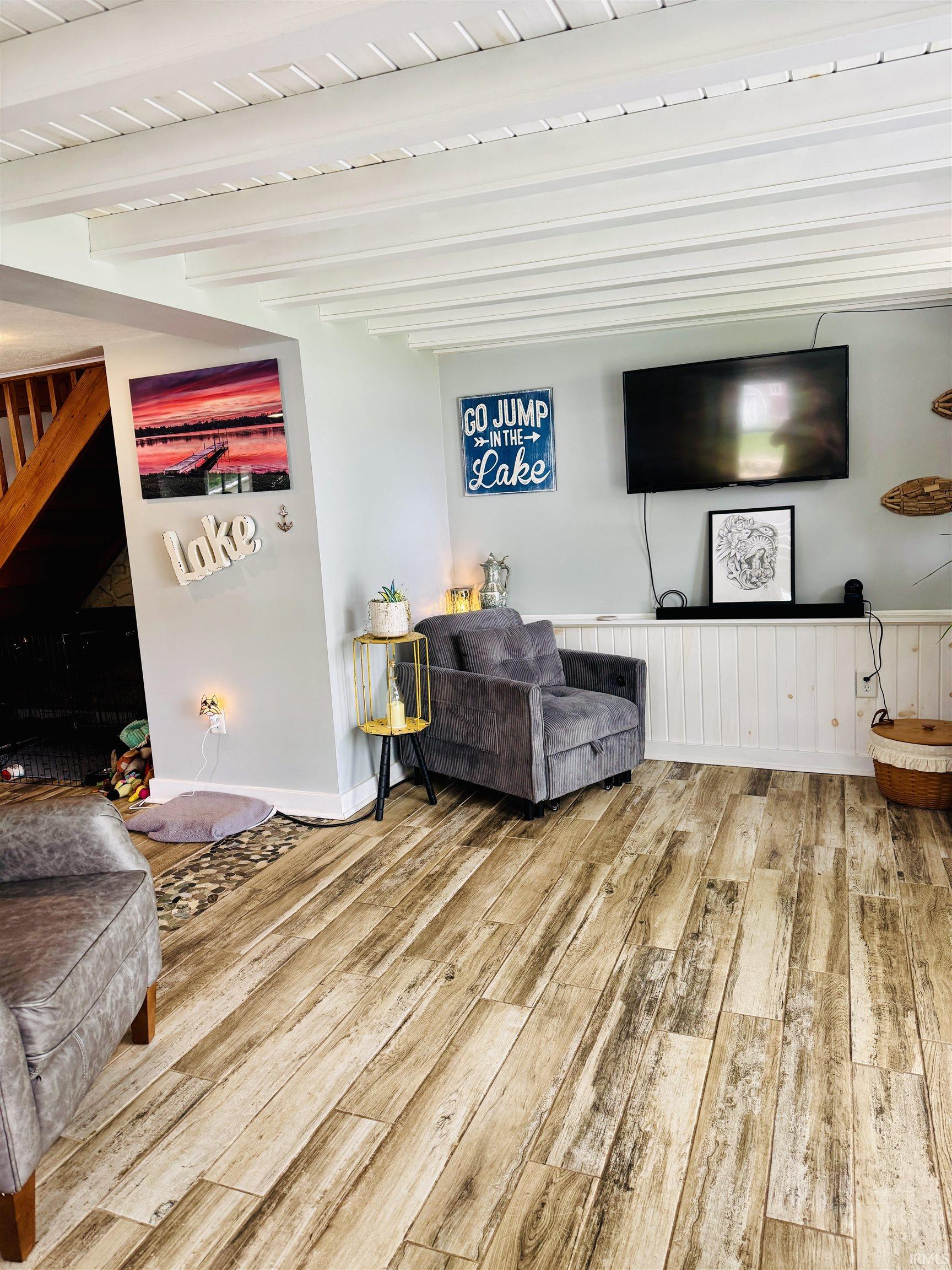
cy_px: 635
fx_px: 880
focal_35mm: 24
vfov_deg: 71.6
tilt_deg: -8.6
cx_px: 476
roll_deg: +3.8
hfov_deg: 56.8
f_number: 1.78
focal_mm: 6.76
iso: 160
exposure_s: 1/120
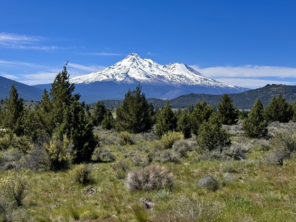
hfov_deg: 39.7
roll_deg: -0.6
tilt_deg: -1.7
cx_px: 148
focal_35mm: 48
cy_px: 111
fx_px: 410
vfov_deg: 30.3
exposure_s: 1/7092
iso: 64
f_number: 1.78
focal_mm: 6.76
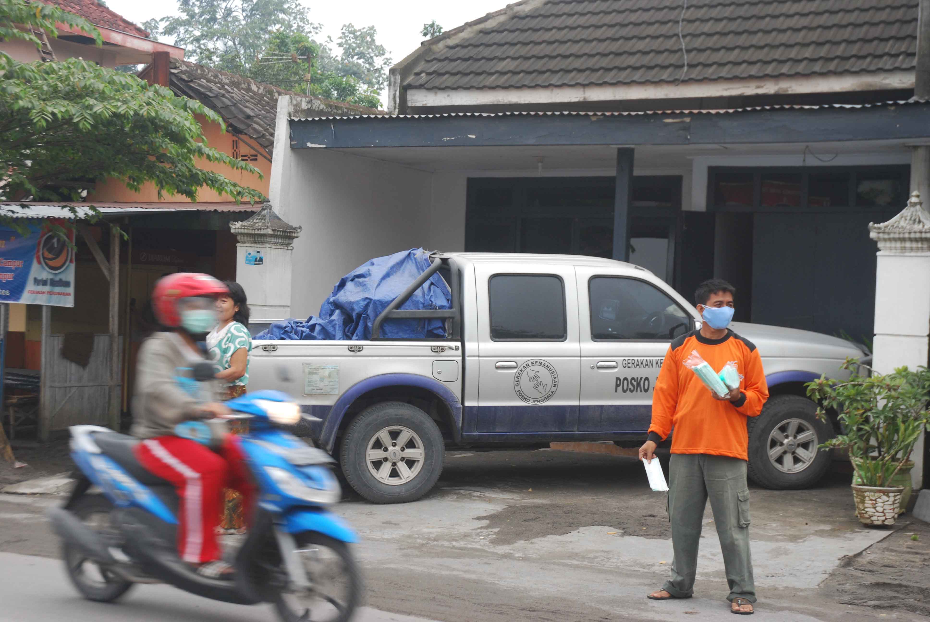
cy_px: 311
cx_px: 465
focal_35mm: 52
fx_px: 1358
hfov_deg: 37.8
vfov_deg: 25.8
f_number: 5.6
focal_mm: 35
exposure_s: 1/125
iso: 200
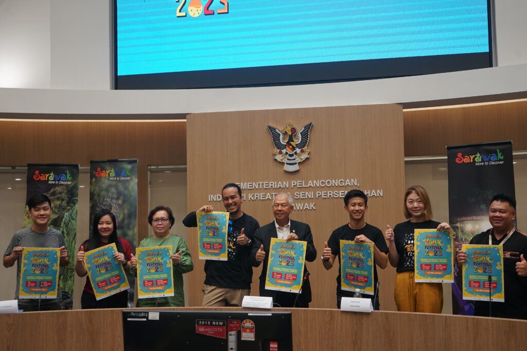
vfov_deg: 31.2
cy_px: 176
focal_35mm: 43
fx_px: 630
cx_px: 264
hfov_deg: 45.4
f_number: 4.5
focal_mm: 43
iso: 400
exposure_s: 1/60
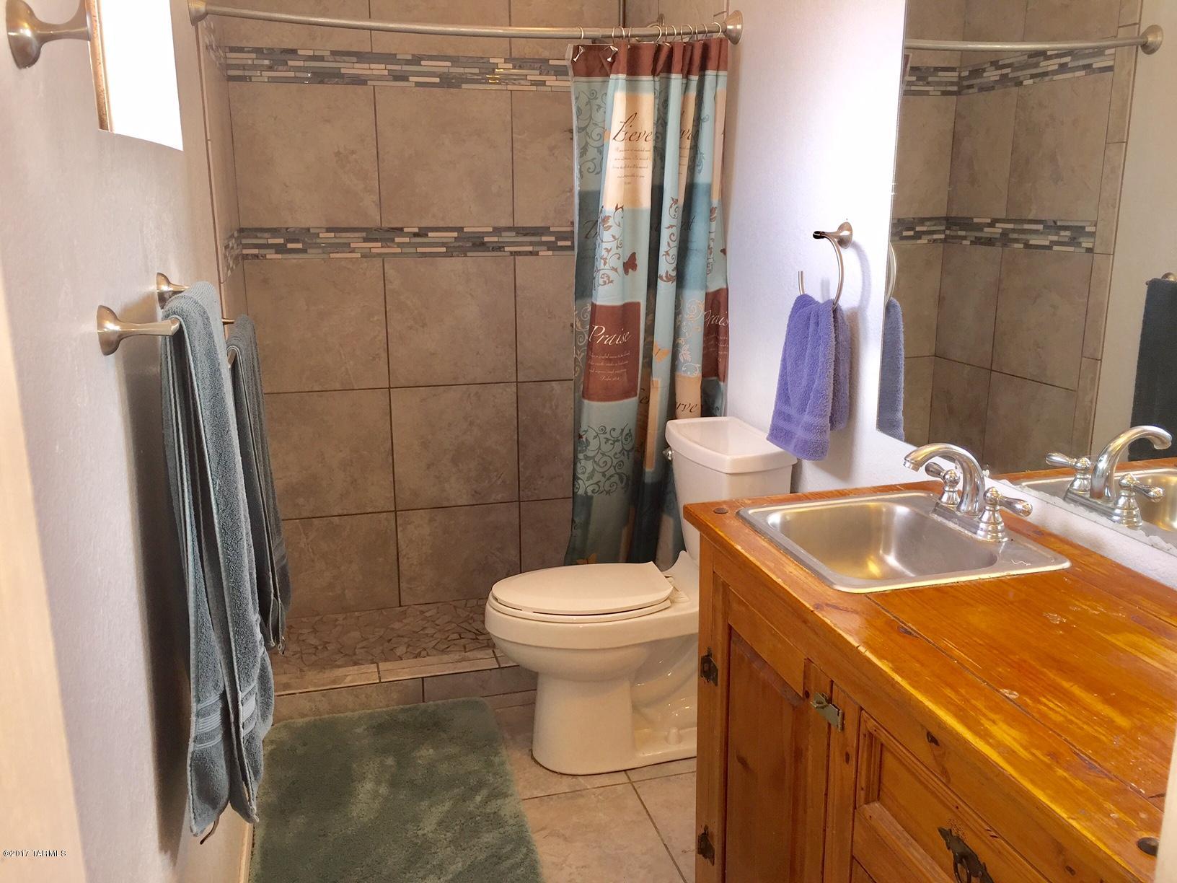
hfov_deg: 61.7
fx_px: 986
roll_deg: -0.7
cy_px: 442
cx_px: 588
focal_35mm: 29
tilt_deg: -13.6
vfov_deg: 48.2
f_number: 2.2
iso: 32
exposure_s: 1/30
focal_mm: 4.15
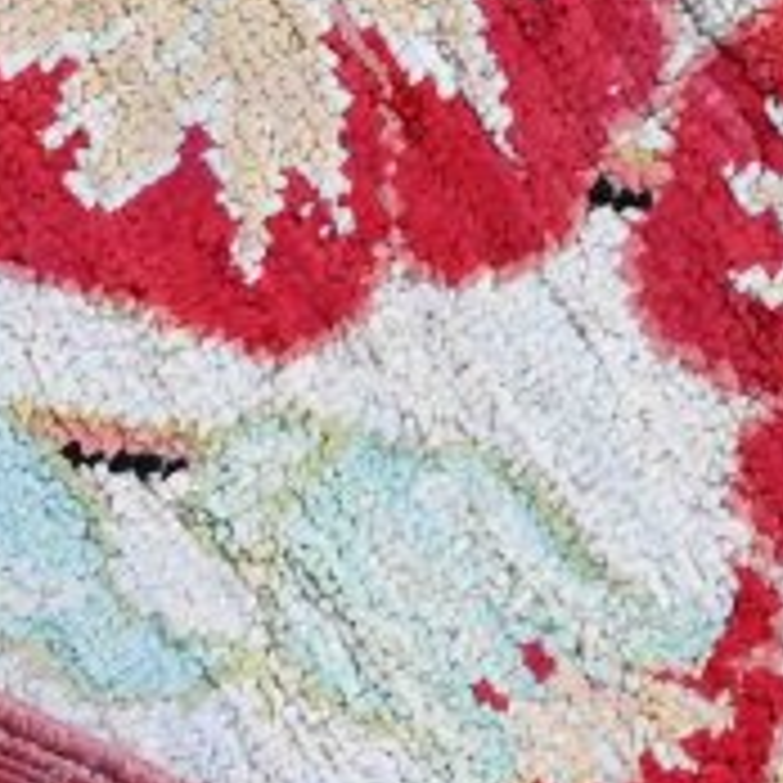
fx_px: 11260
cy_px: 1732
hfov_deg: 4.0
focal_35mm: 440
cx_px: 1364
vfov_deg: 3.9
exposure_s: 1/160
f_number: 6.3
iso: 400
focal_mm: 50
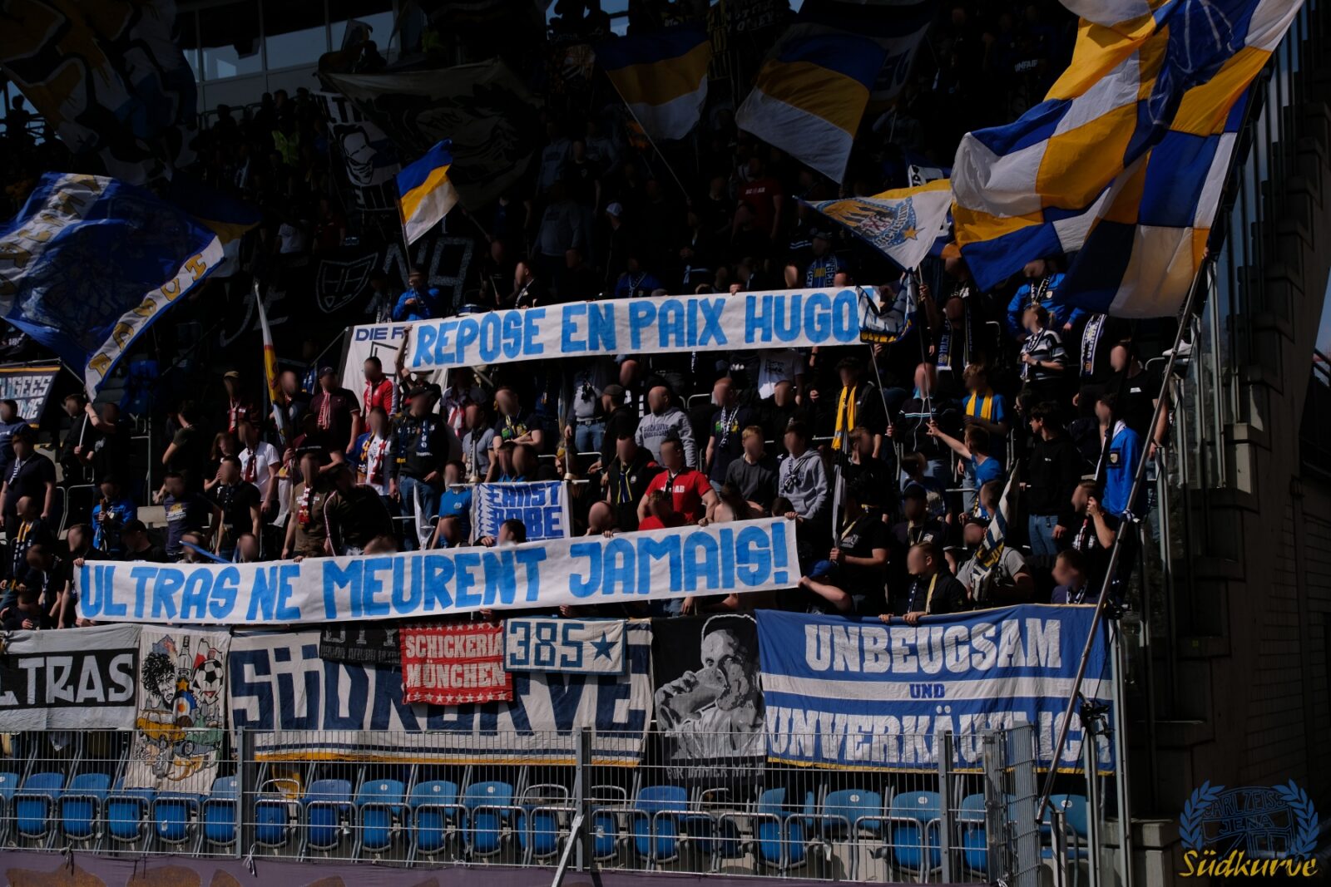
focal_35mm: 48
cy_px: 444
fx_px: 1775
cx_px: 666
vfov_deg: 28.1
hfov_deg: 41.1
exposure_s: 1/2000
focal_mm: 32.1
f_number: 5.6
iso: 200
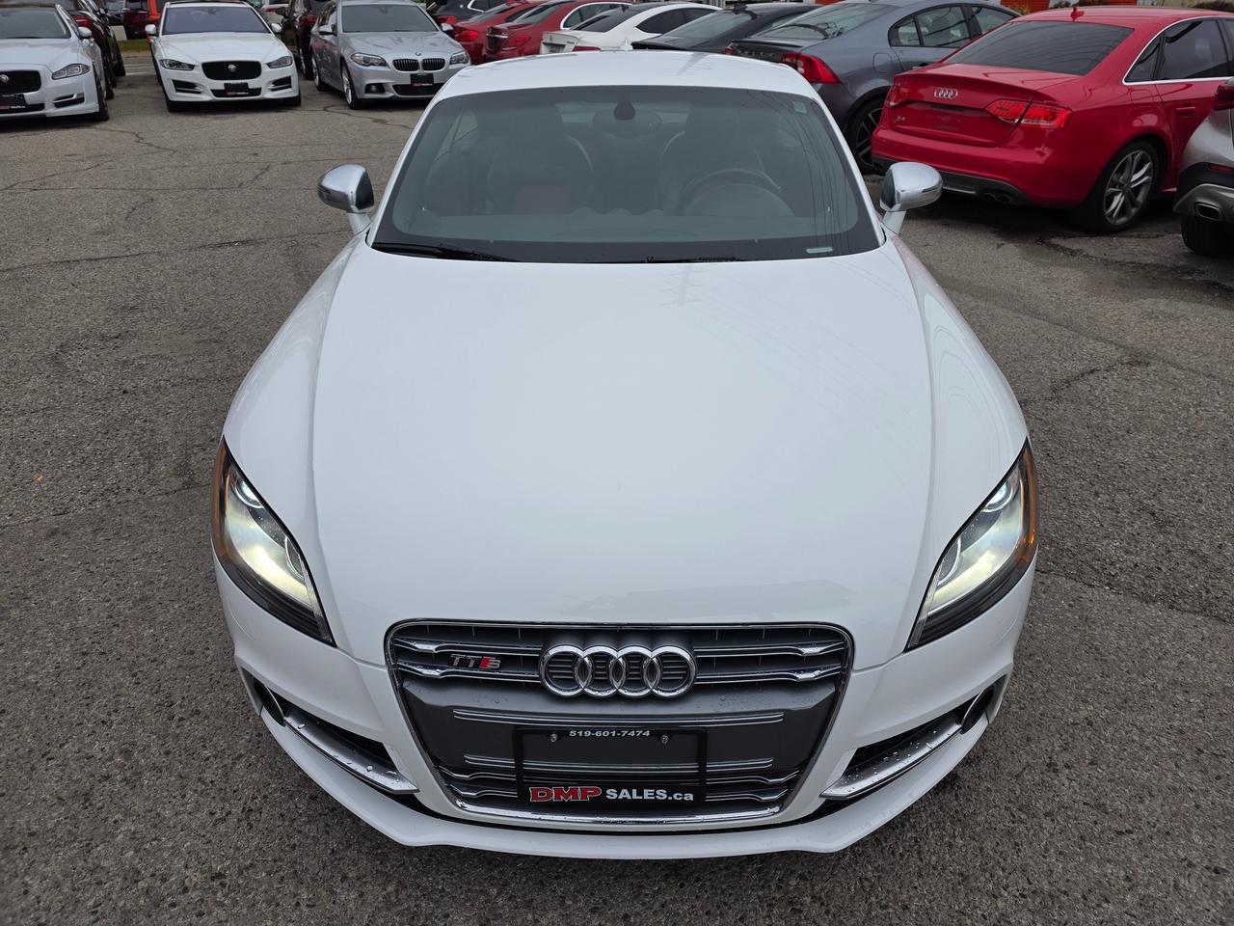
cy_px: 463
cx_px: 617
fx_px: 820
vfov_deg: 58.9
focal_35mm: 23
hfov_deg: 73.9
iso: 80
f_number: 1.7
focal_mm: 6.3
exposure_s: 1/1746
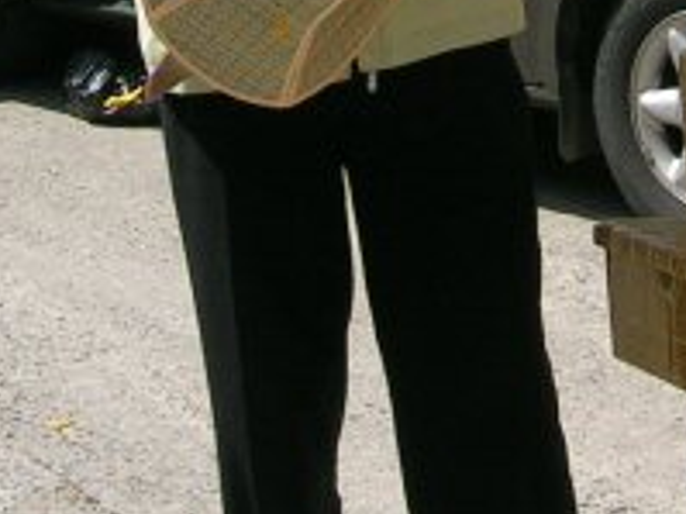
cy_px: -250
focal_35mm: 123
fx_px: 2436
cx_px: 558
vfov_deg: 11.5
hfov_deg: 15.9
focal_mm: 5.4
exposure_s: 1/391
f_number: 4.8
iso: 50
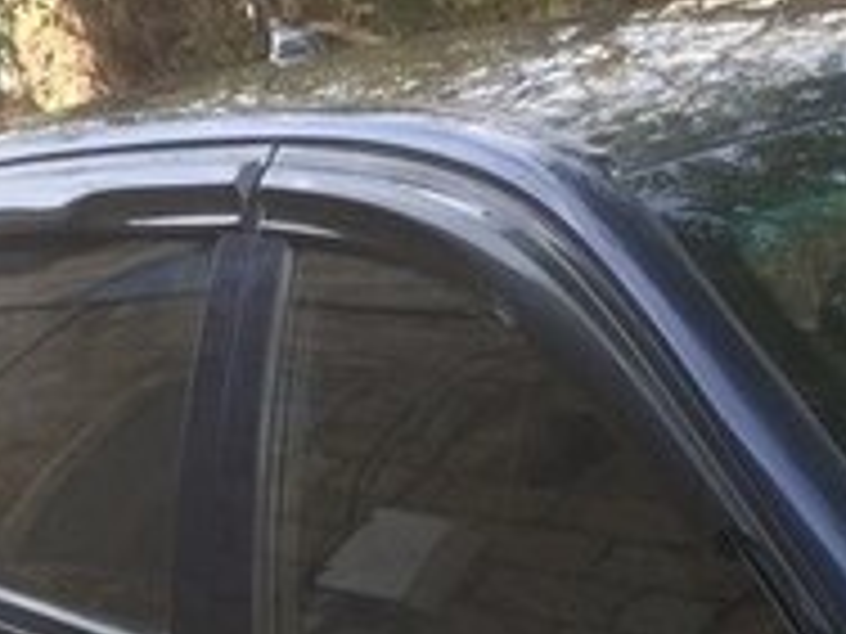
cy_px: 960
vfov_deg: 13.6
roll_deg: +6.7
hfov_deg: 19.2
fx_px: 2493
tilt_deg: -21.2
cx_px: 513
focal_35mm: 102
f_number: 2.2
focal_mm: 4.15
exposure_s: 1/194
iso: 32
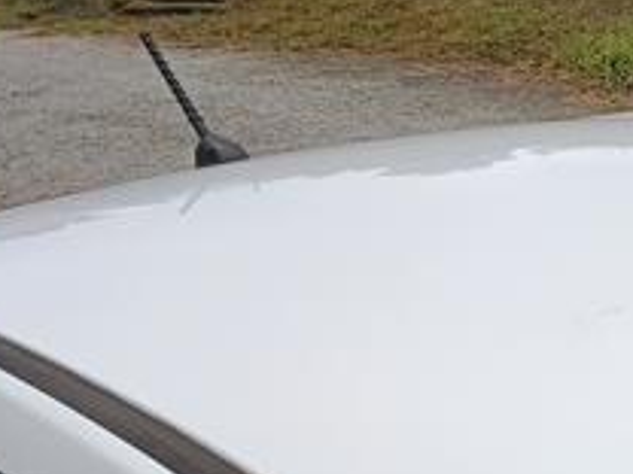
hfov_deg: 22.7
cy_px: 398
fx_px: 1463
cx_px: 736
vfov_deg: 18.2
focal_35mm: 80
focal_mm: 4.81
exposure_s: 1/468
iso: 149
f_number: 1.8
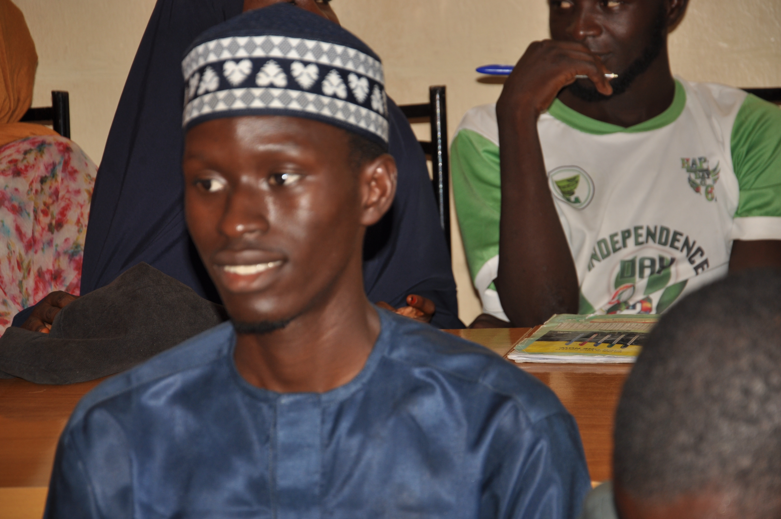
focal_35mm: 147
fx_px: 3185
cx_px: 390
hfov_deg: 14.0
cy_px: 260
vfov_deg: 9.3
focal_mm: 98
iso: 200
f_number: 5.6
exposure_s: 1/60
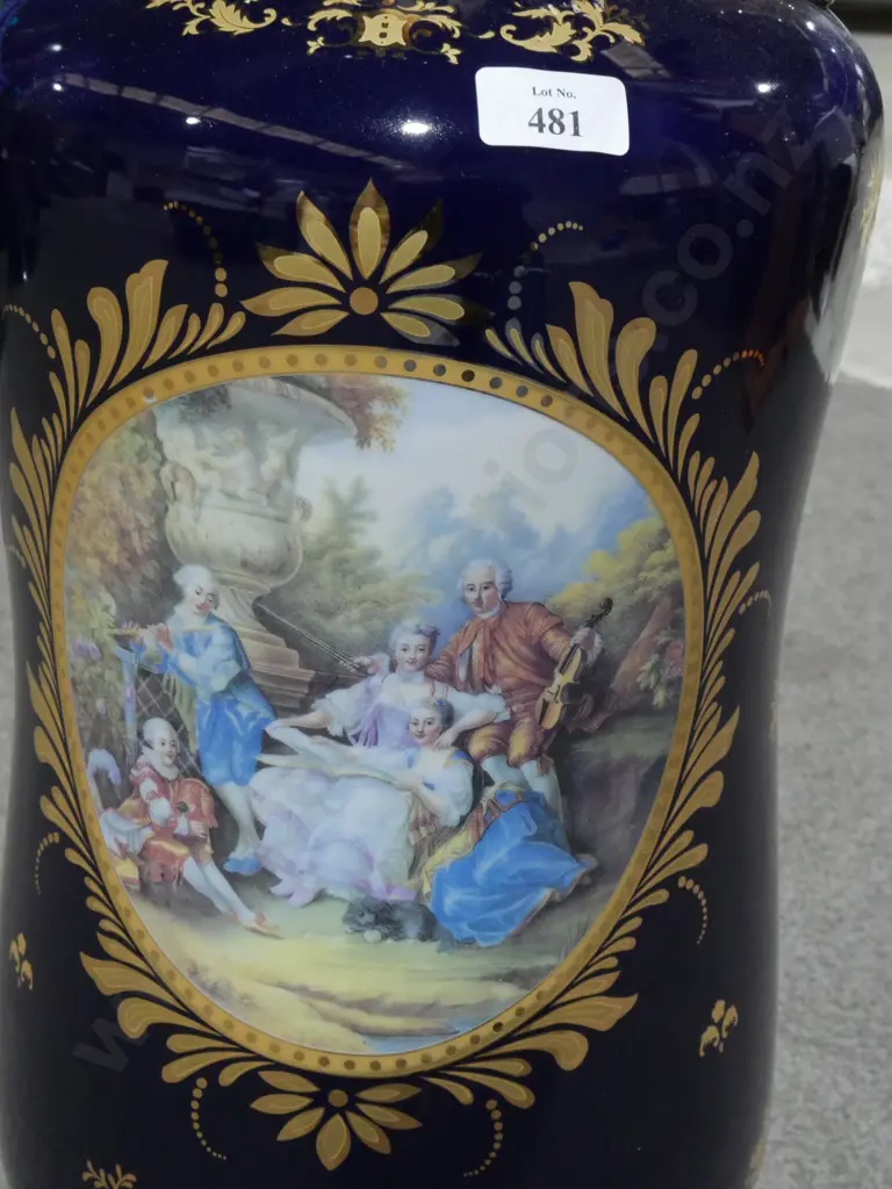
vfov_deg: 30.3
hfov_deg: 22.9
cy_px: 594
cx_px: 446
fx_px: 2199
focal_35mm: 64
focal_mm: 32
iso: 3200
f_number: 9
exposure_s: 1/80
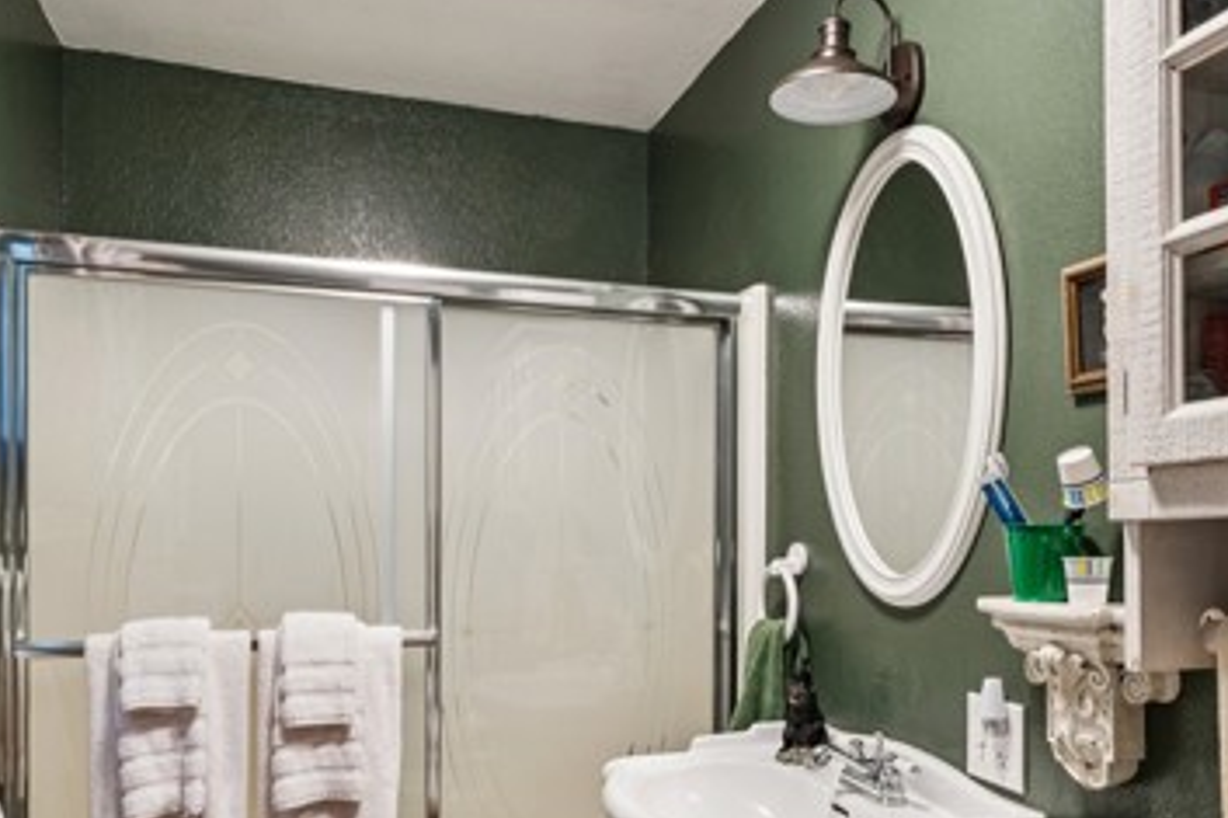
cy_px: 536
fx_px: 1013
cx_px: 647
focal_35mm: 30
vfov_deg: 43.4
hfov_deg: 62.4
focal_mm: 16.4
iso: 100
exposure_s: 1.6
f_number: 13
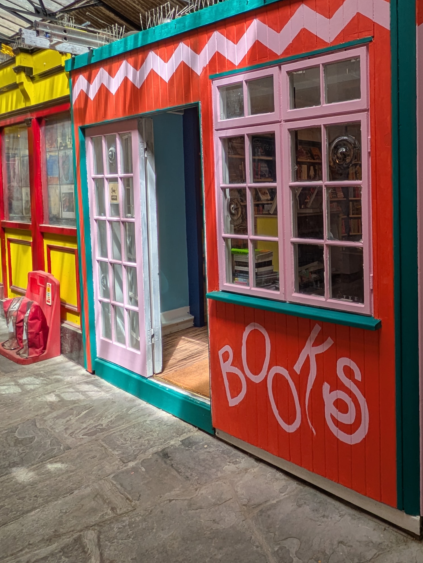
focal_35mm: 28
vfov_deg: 62.6
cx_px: 385
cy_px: 211
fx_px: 456
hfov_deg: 44.9
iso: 50
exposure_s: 1/594
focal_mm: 1.85
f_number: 2.2
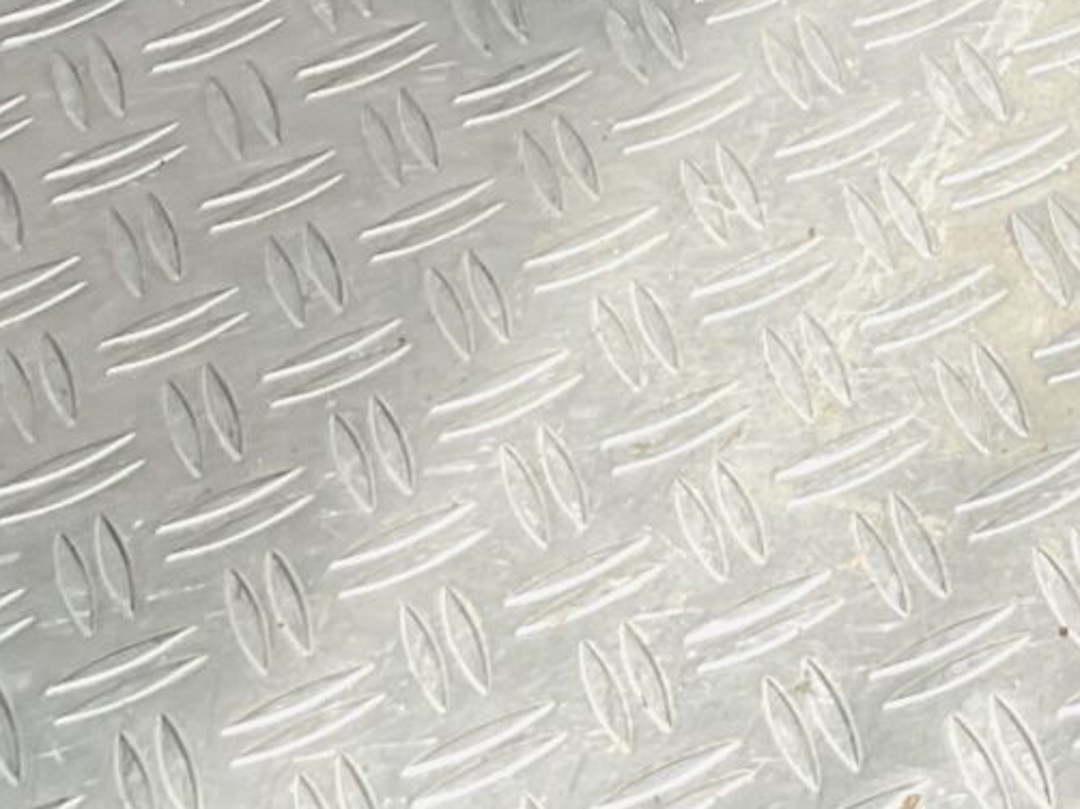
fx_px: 4615
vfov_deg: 9.3
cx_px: 1633
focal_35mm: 148
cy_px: -891
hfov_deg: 12.7
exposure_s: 1/310
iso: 16
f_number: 1.8
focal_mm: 3
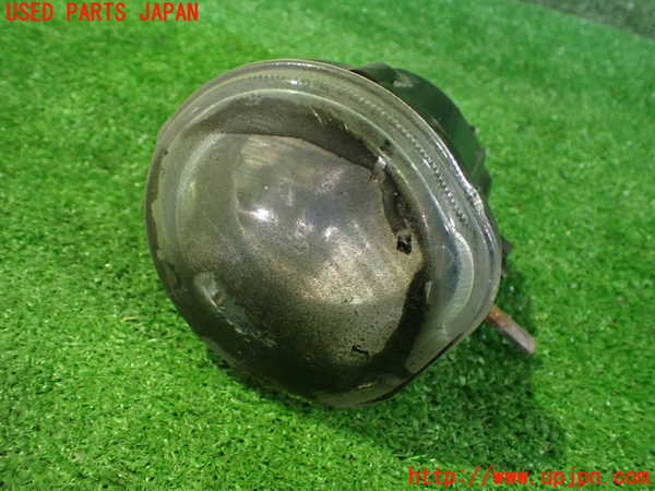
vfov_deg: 46.8
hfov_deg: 60.0
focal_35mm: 30
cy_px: 246
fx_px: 568
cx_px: 328
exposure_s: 1/30
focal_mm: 5.4
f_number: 2.3
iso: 1000
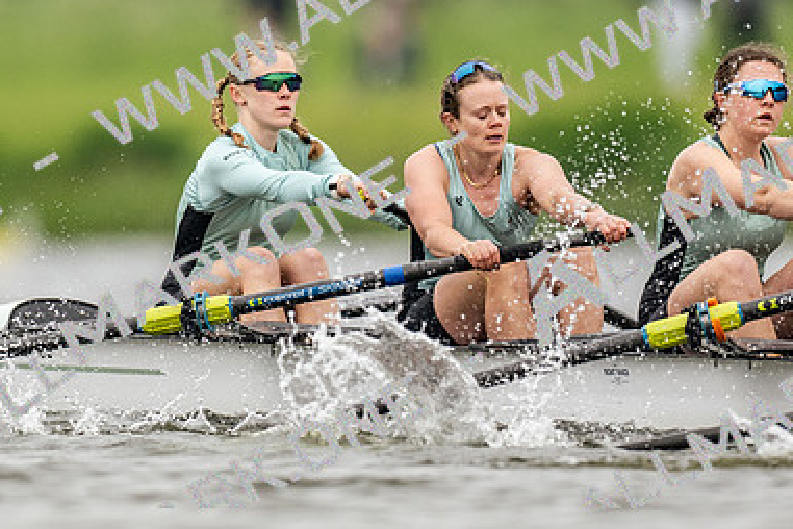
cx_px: 350
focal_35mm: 1371
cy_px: 151
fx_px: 30198
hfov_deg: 1.5
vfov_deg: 1.0
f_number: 4
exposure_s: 1/2000
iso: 720
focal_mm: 600
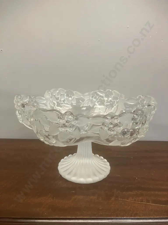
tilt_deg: -12.2
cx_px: 84
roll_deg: -1.4
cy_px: 112
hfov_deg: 49.7
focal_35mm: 28
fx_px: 181
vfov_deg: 63.4
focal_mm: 3.99
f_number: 1.8
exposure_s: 1/50
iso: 250
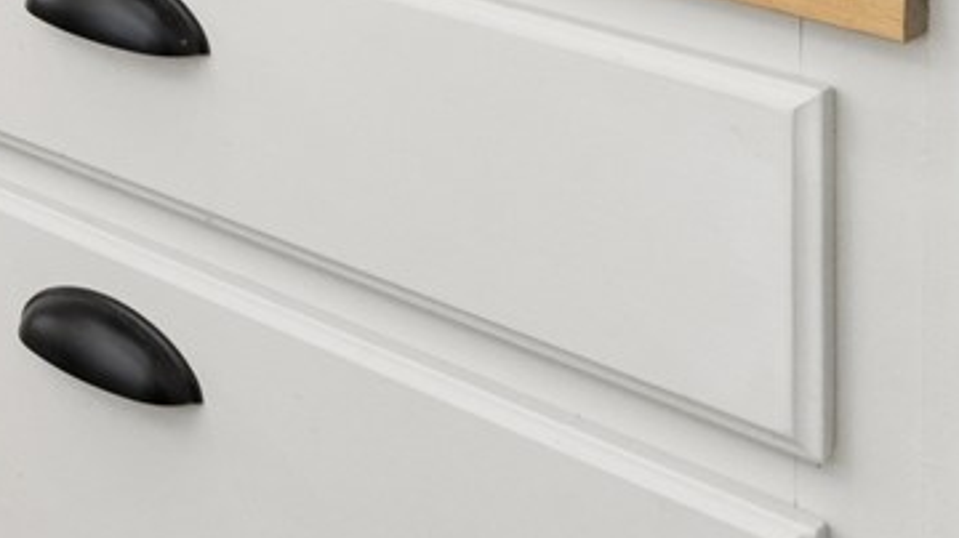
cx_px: -803
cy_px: -766
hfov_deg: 19.5
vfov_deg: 12.1
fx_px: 2008
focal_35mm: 79
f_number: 11
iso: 400
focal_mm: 16
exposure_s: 1/2.5
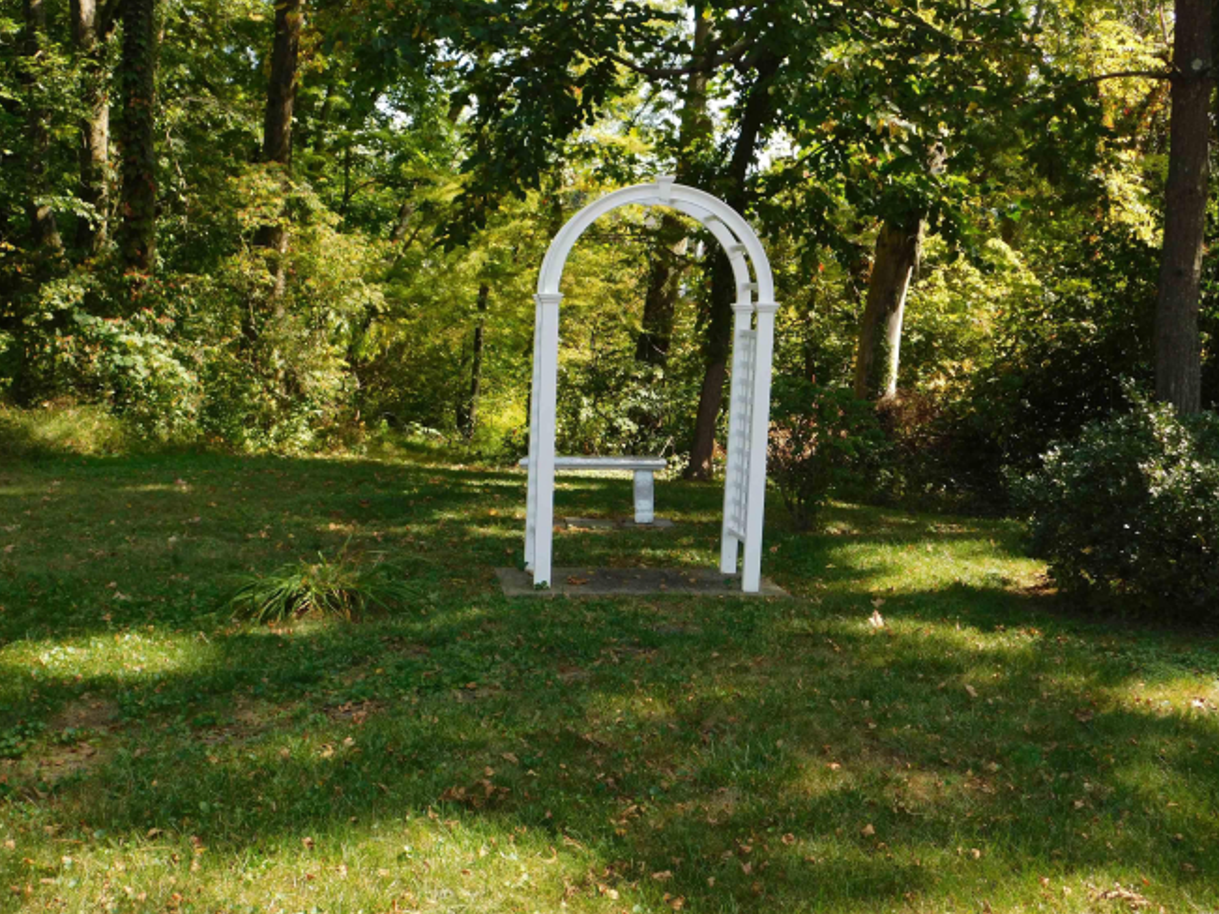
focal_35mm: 41
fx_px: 1444
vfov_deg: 35.1
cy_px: 455
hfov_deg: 45.8
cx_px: 606
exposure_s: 1/250
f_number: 3.6
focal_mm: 7.1
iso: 125
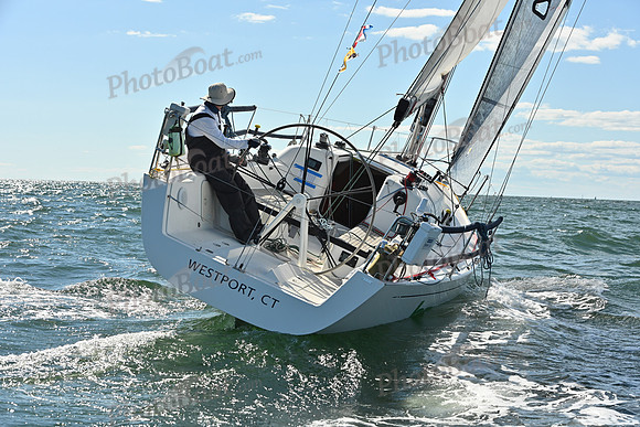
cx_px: 320
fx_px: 1245
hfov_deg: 28.8
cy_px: 214
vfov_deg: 19.5
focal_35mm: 70
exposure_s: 1/1600
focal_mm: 70
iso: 320
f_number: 7.1
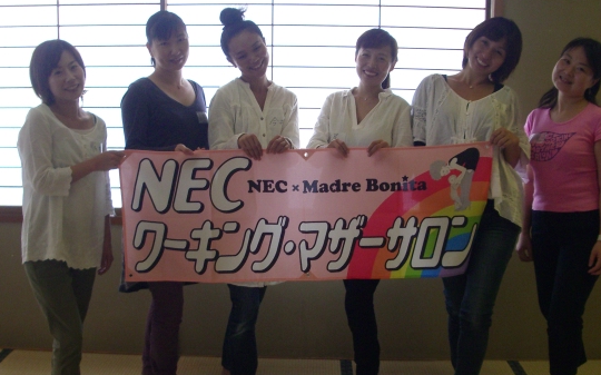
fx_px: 720
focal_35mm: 44
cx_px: 307
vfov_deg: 29.2
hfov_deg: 45.3
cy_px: 208
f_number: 2.6
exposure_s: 1/60
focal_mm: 5.8
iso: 200
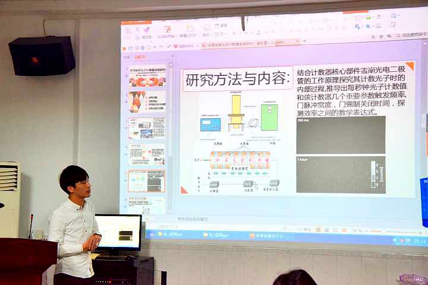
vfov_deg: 18.9
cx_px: 214
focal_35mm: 72
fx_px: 856
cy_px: 142
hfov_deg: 28.1
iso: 1100
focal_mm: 48
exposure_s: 1/60
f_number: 4.8
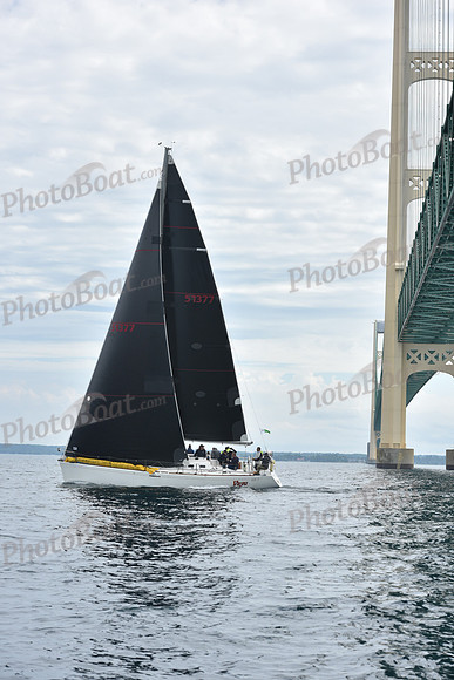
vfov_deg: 28.8
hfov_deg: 19.5
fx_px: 1323
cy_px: 340
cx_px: 227
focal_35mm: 70
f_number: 7.1
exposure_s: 1/800
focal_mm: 70
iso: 250
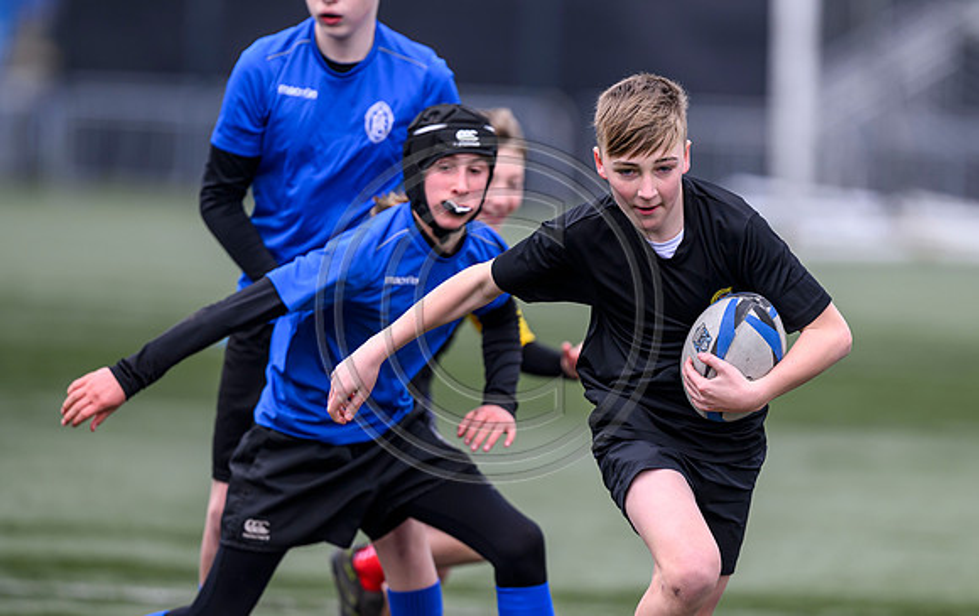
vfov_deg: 2.8
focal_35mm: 476
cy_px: 300
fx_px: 12737
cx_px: 573
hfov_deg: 4.4
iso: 500
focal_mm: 400
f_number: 3.5
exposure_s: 1/1600
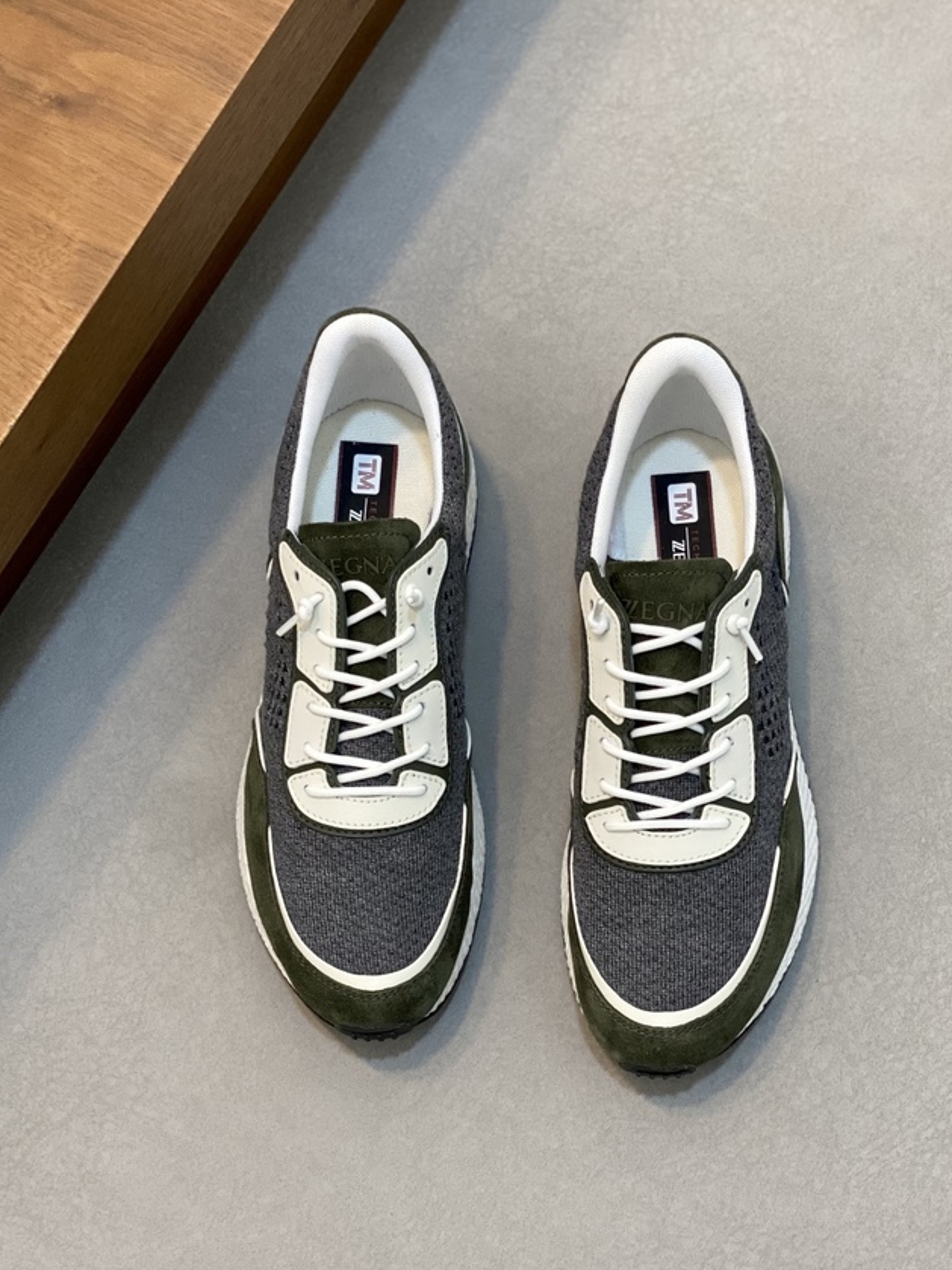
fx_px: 2274
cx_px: 486
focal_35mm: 62
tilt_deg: -73.9
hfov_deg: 23.6
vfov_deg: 31.1
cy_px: 739
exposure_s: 1/100
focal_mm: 6
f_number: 2
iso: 125
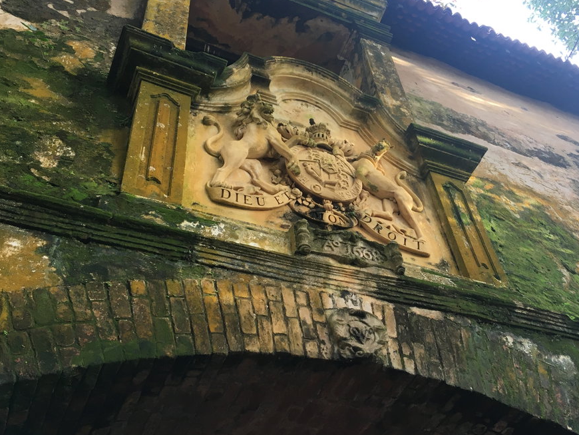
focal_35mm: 40
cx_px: 344
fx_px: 669
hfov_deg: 46.6
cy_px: 201
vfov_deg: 36.0
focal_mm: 4.15
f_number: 2.2
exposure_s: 1/33
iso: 25
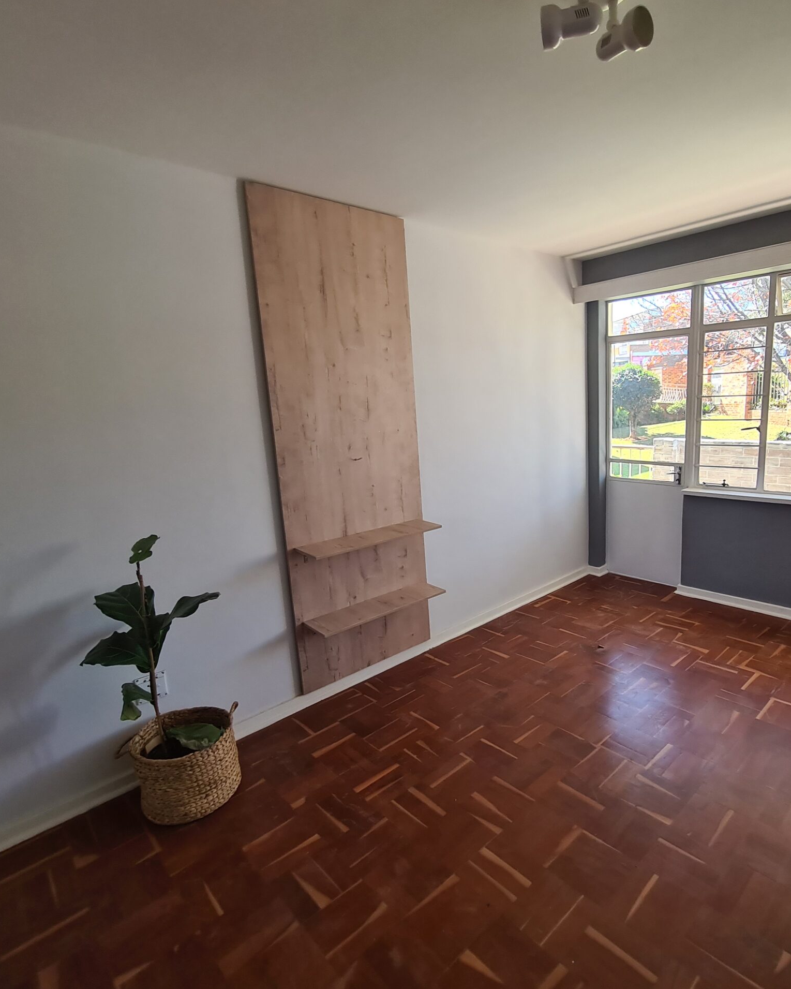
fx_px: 497
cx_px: 482
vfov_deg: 89.6
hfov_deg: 75.9
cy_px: 495
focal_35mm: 17
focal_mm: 2.2
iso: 64
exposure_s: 1/100
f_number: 2.2
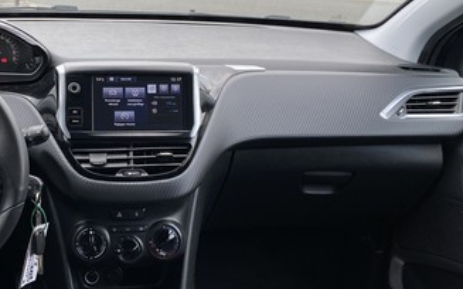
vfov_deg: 29.8
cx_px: 115
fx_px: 542
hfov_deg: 44.7
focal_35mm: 43
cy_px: 134
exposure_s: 1/224
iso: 32
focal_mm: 4.25
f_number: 1.8
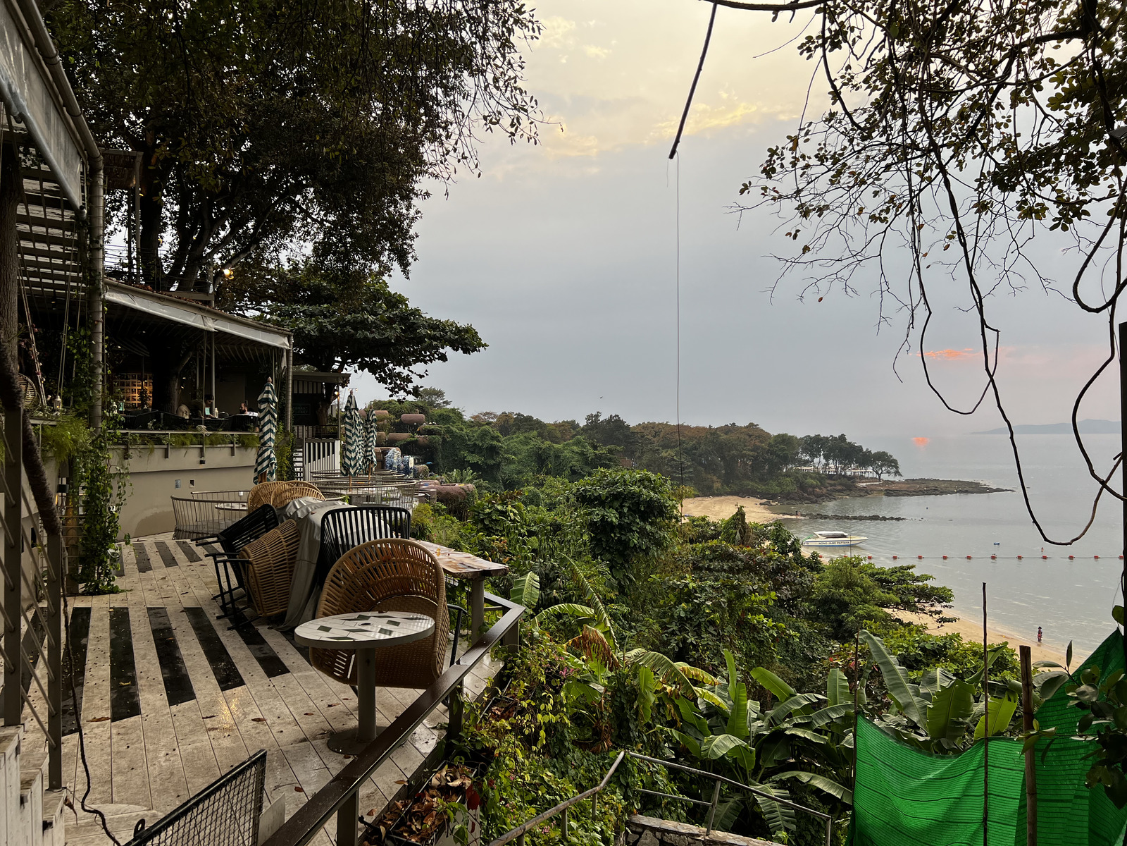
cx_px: 564
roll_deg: +0.7
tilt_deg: +0.5
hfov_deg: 67.3
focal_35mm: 26
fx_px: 846
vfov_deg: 53.1
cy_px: 423
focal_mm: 5.7
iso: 50
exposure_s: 1/434
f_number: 1.5
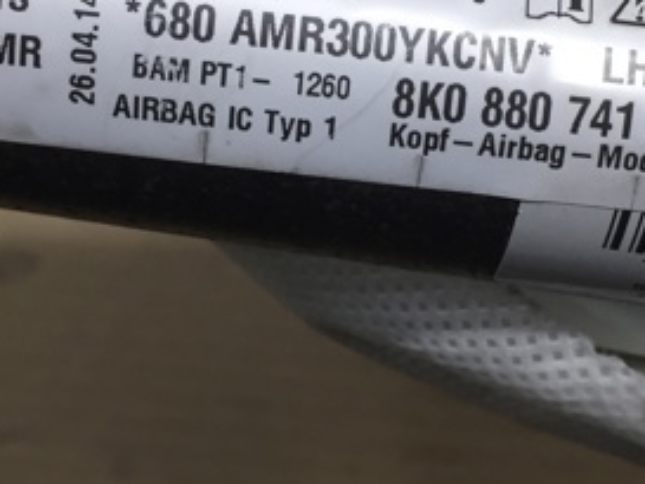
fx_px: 1268
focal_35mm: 68
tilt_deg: -47.9
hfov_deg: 28.5
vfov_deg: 21.6
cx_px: 361
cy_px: 203
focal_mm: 4.15
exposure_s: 1/33
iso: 40
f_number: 2.2
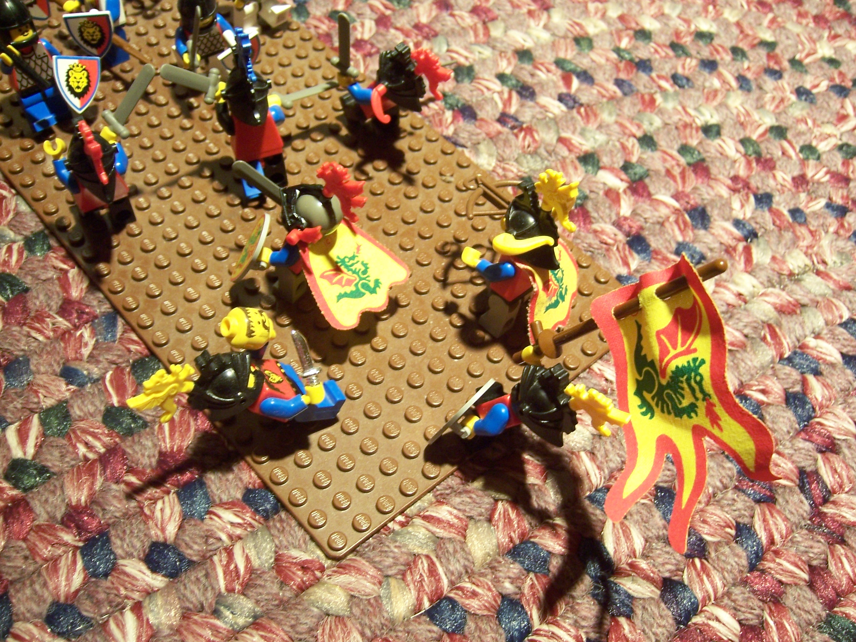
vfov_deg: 39.7
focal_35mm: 36
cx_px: 428
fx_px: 890
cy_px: 321
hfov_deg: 51.4
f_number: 2.8
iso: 160
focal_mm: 6.2
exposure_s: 1/10
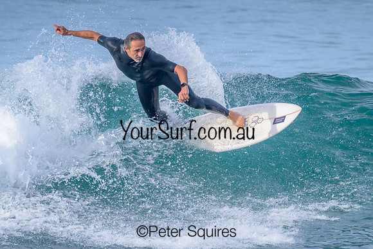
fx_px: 11388
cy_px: 137
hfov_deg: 1.9
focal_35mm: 1099
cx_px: 213
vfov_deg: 1.3
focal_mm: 800
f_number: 11
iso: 2500
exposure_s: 1/2000
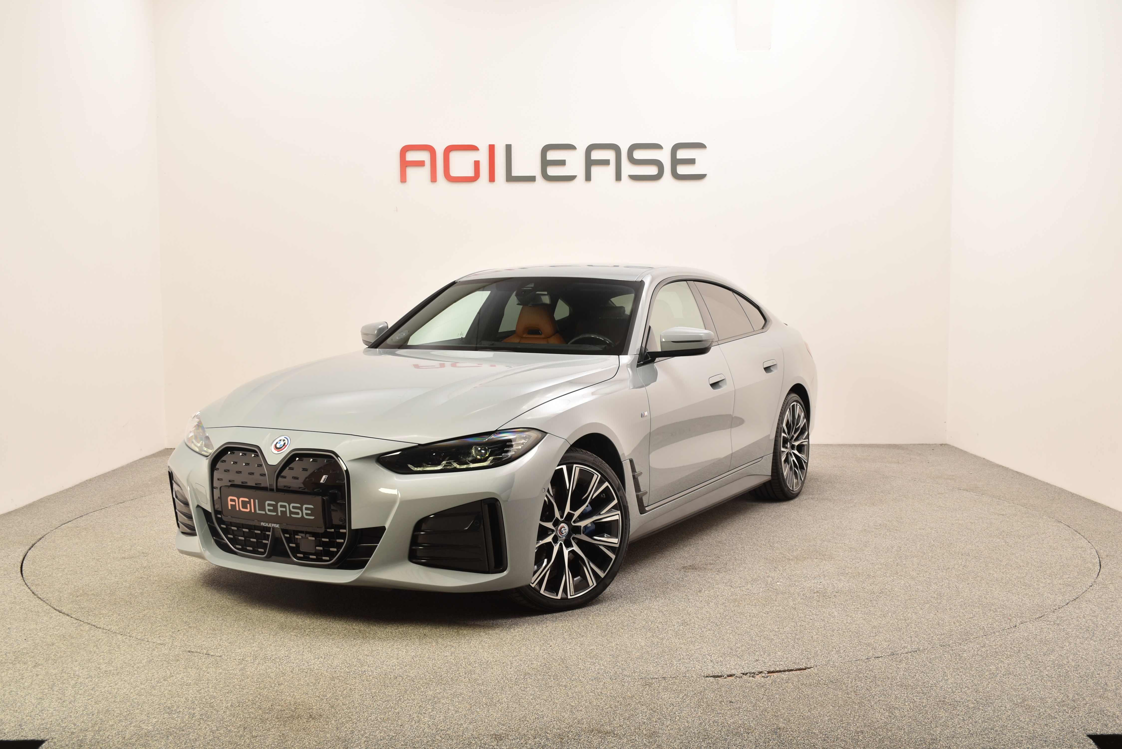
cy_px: 374
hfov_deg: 53.1
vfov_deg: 36.9
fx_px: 1122
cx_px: 561
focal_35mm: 36
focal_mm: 24
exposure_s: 1/200
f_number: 7.1
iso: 100
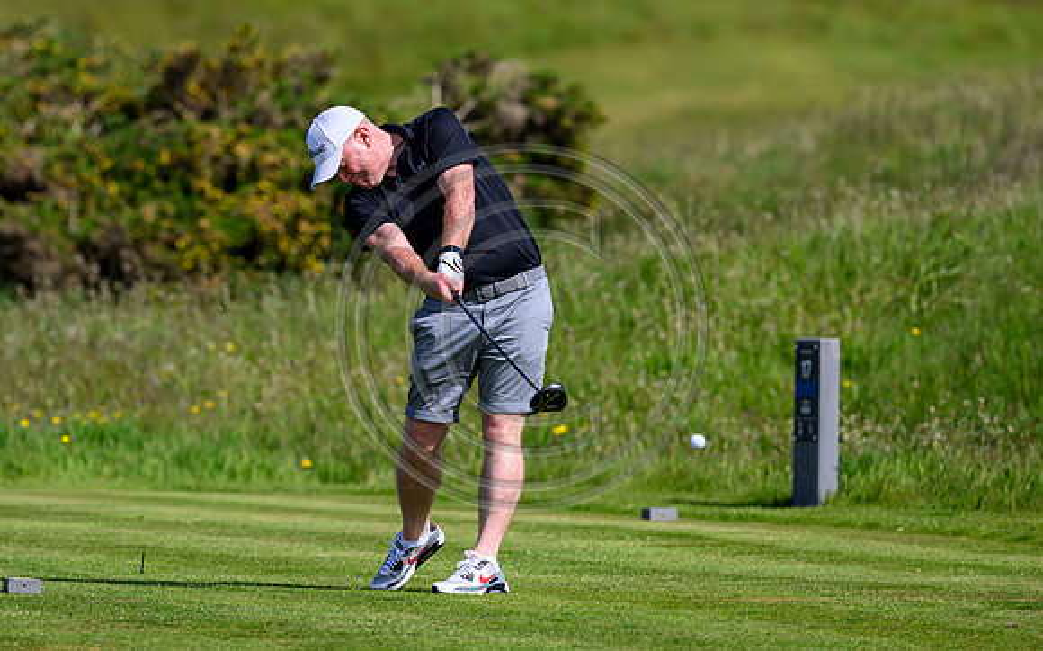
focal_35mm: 516
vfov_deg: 2.5
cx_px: 383
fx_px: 14674
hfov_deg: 4.1
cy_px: 212
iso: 500
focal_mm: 400
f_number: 4.5
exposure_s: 1/5000
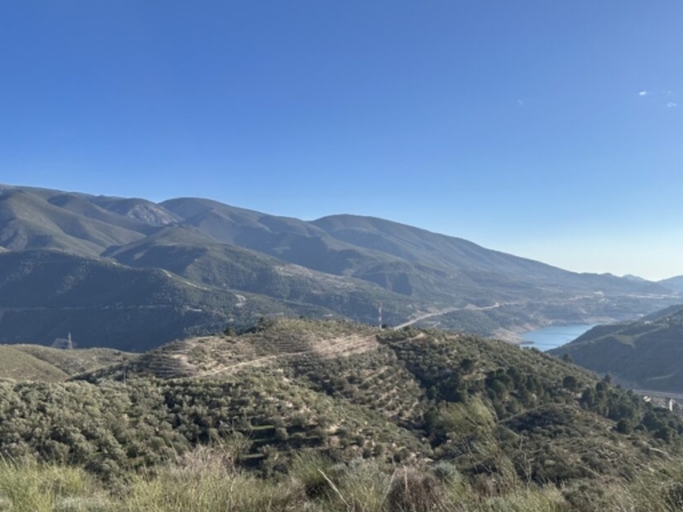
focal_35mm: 30
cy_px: 308
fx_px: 592
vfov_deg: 46.5
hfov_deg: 59.5
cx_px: 411
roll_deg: +0.8
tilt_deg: -2.8
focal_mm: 6.86
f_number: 1.78
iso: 80
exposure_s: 1/5525
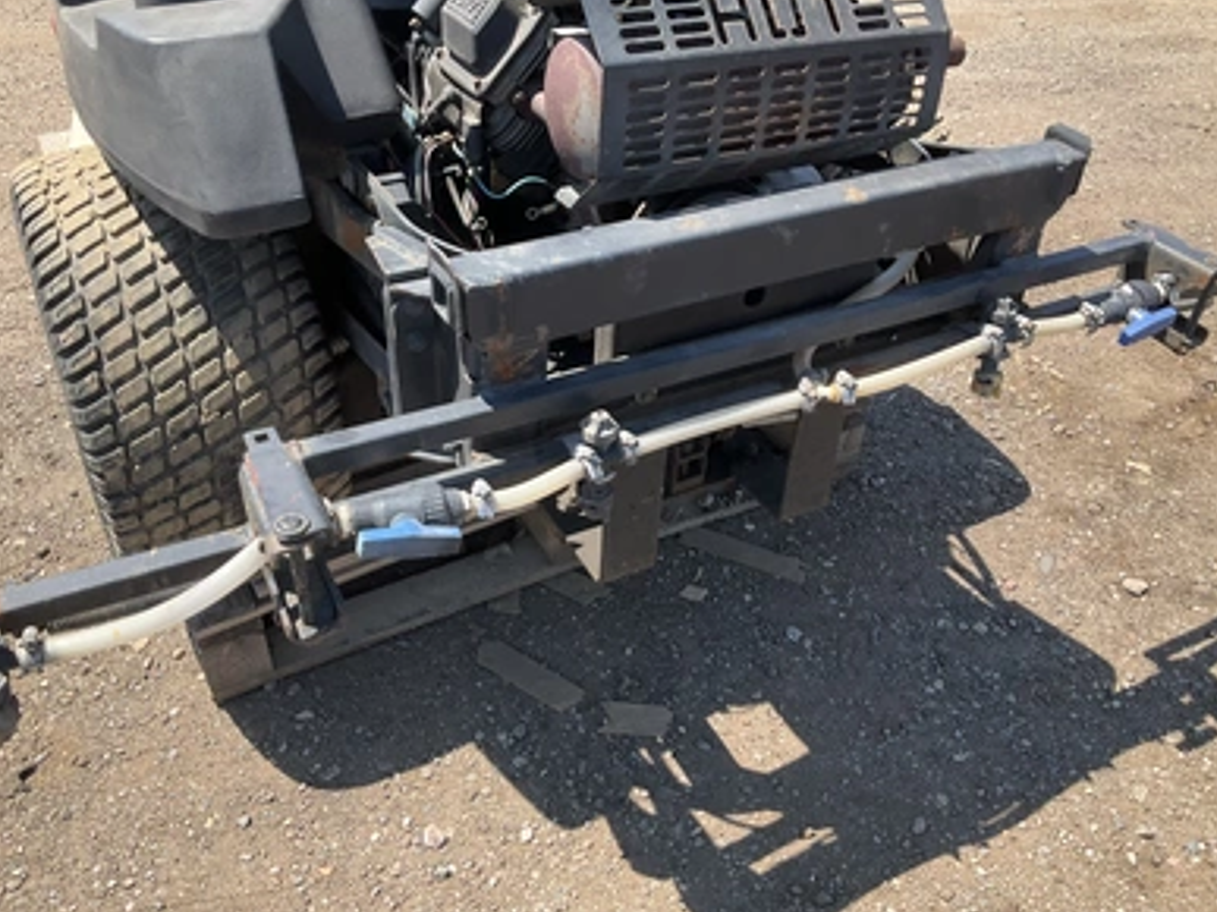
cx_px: 623
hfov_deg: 60.0
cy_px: 447
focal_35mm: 30
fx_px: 1054
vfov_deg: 46.8
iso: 25
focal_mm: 3
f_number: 1.8
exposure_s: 1/599
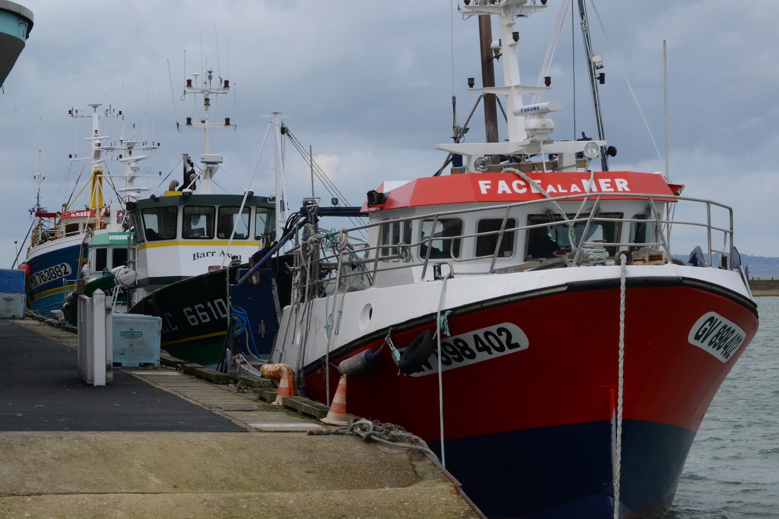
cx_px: 390
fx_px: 2272
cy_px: 260
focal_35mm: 105
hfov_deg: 19.5
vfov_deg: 13.0
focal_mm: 70
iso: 1600
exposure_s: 1/400
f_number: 18
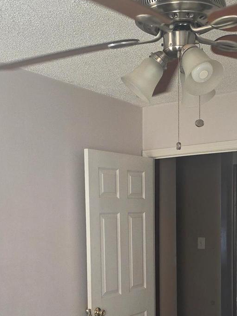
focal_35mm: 52
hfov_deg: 28.0
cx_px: 148
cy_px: 252
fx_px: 474
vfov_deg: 35.6
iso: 250
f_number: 1.7
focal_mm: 6.3
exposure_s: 1/180
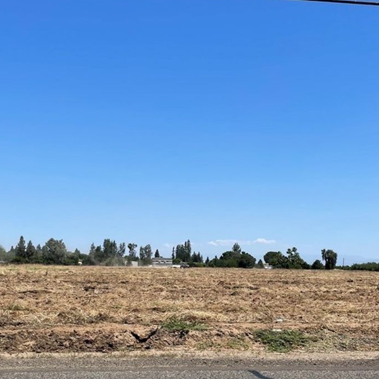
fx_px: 570
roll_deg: -1.3
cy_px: 249
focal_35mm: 46
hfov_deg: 36.8
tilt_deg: +2.2
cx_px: 190
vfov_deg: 36.5
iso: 32
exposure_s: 1/4831
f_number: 1.6
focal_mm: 4.2
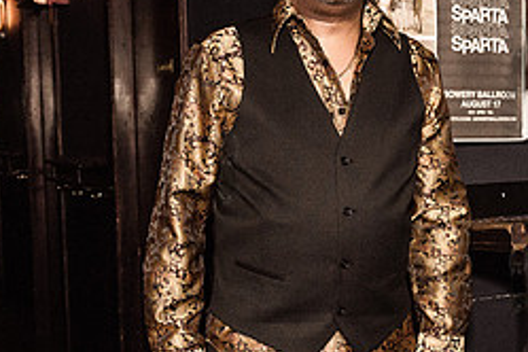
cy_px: 198
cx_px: 311
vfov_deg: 19.7
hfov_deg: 29.2
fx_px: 1012
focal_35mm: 69
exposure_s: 1/320
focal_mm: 26
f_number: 4.5
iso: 3200
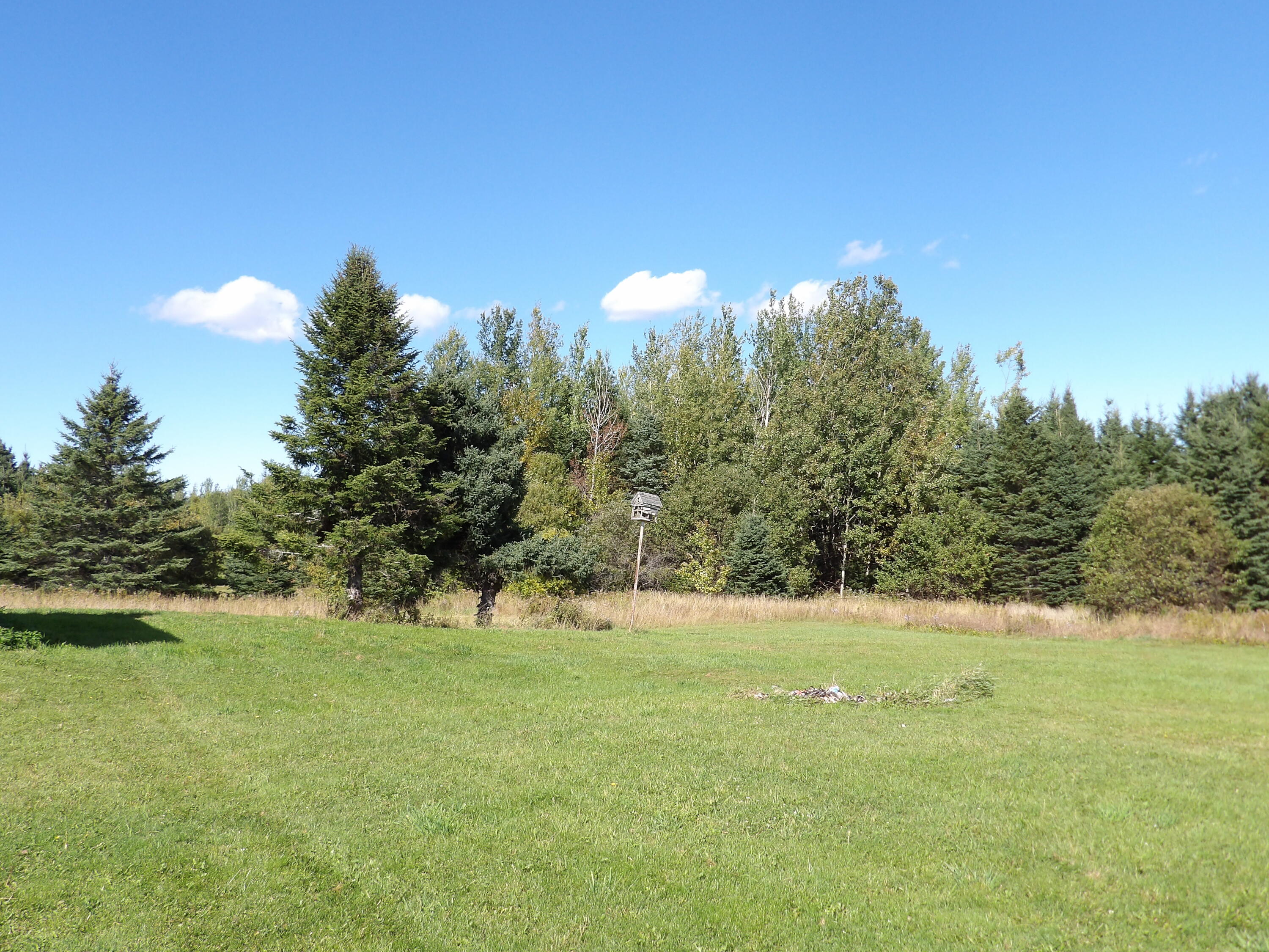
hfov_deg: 55.4
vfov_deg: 42.9
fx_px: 1210
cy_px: 476
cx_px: 634
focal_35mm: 33
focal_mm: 5.9
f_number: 3.6
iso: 100
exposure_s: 1/678
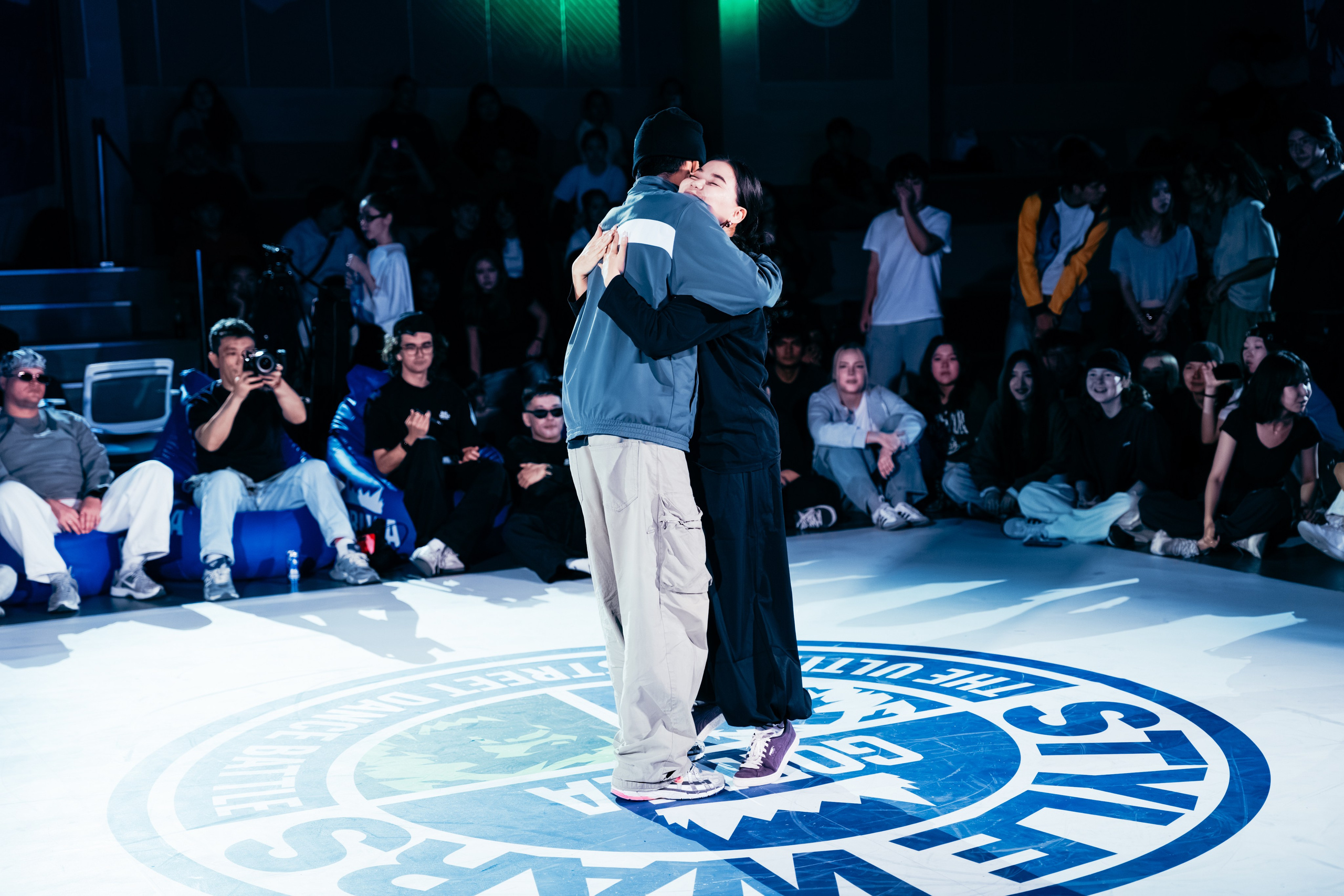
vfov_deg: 23.4
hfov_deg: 34.5
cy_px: 448
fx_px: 2165
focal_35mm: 58
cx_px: 672
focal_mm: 58
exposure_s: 1/800
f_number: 2.8
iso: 3200
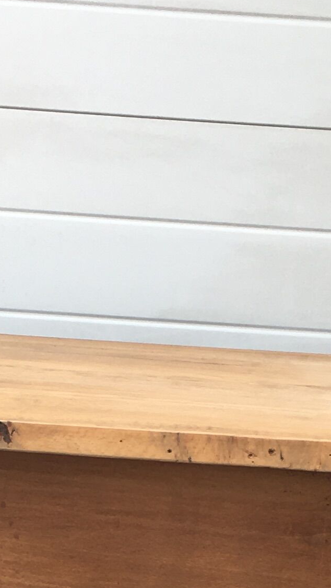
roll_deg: -4.4
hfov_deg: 10.7
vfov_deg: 17.8
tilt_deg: -21.4
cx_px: 159
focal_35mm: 113
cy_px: 743
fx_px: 1763
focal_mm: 4.15
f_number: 2.2
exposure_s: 1/194
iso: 25
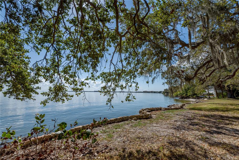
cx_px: 120
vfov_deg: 73.8
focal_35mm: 16
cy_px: 80
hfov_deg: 96.7
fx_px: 106
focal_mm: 16
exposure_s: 1/800
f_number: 10
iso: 320
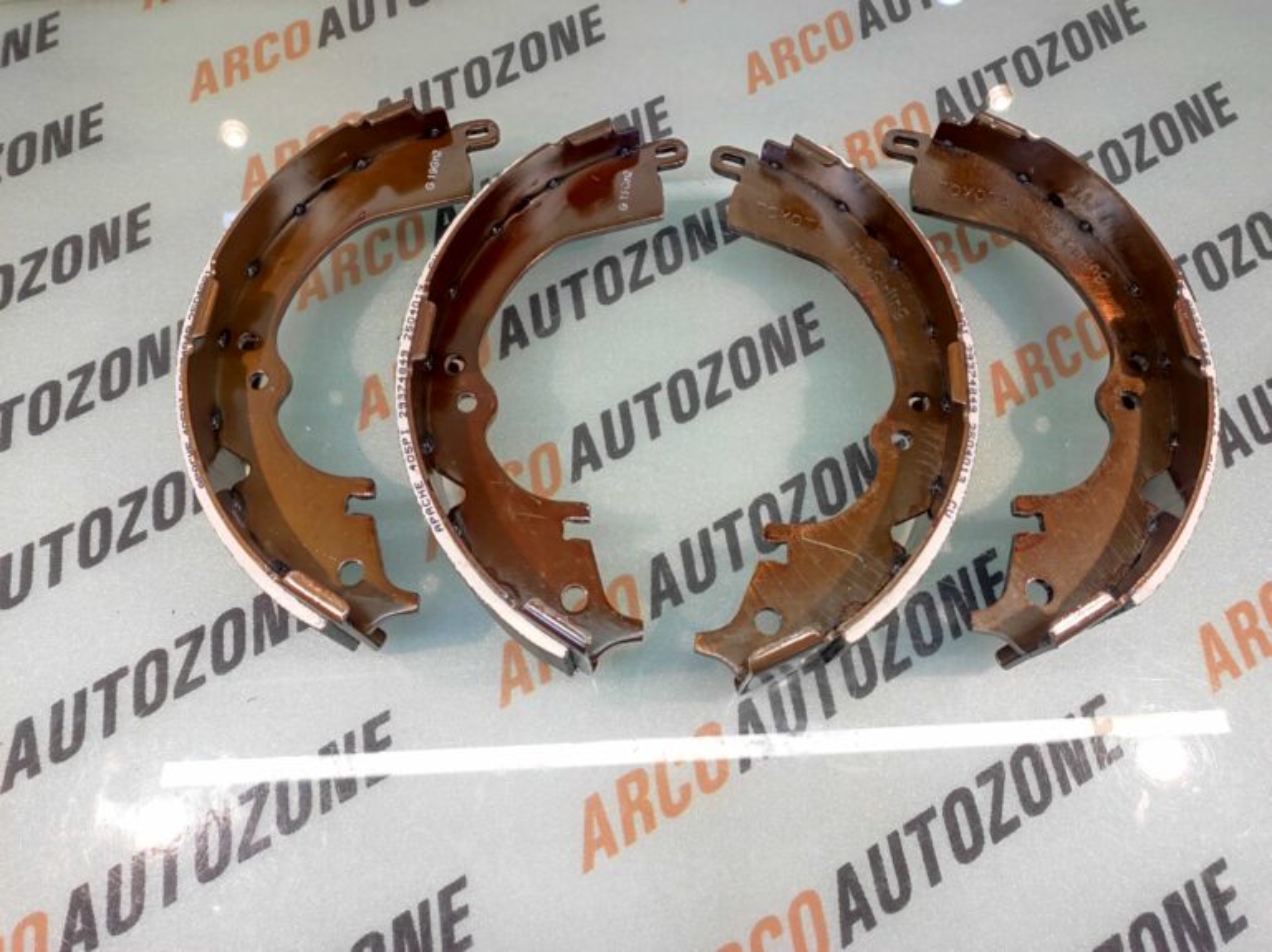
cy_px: 476
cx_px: 636
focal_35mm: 17
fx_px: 624
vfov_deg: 74.7
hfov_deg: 91.1
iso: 1482
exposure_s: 1/33
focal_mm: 4.74
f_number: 1.79
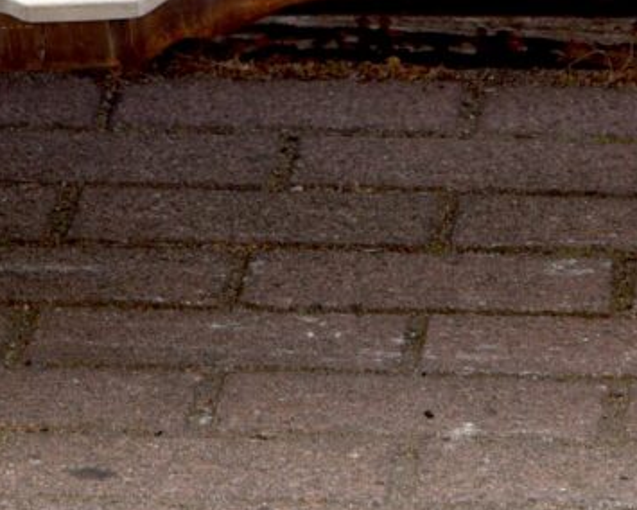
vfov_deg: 3.4
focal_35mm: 447
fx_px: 8427
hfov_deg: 4.3
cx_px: -75
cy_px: -879
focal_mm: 66
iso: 100
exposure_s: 1/80
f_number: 4.5
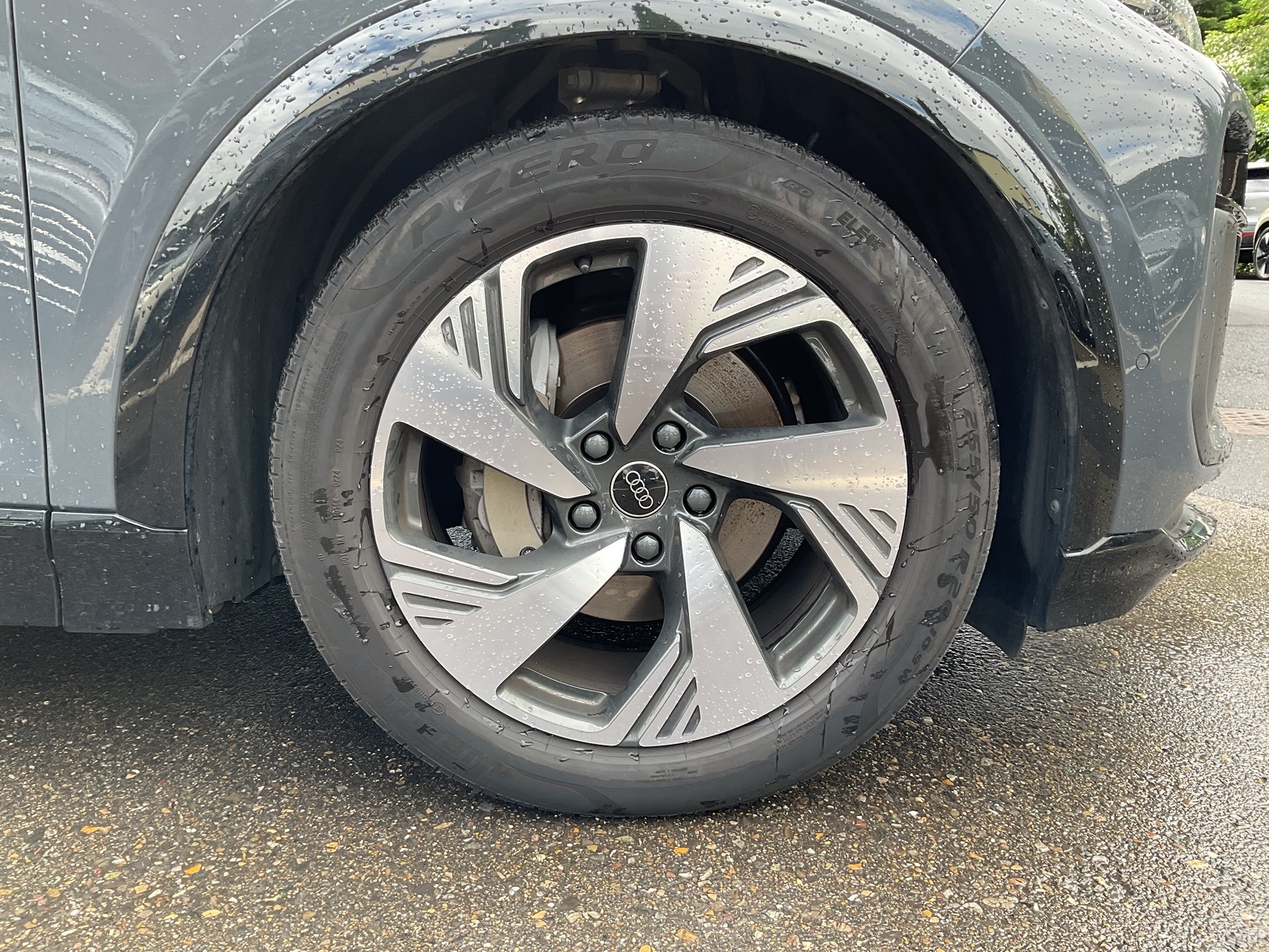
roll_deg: -0.1
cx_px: 634
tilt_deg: -12.9
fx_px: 1063
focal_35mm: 29
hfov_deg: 61.7
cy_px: 476
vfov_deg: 48.2
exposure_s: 1/100
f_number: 1.8
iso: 20
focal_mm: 3
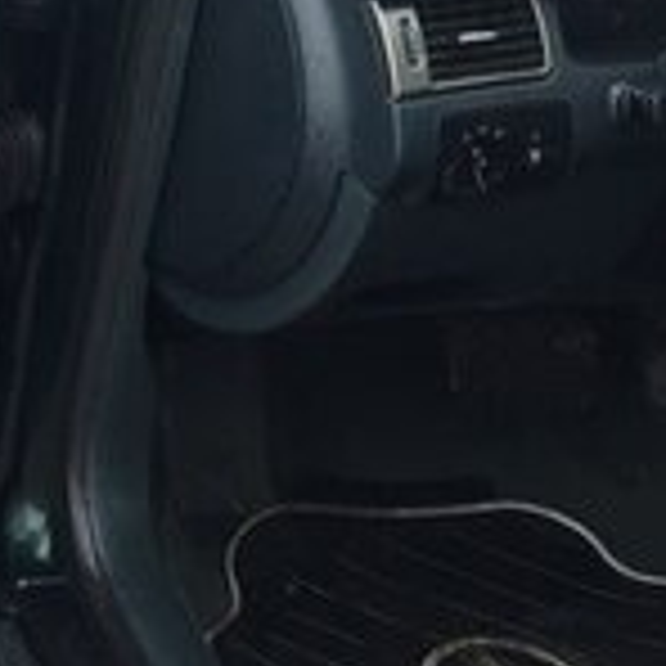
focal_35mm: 114
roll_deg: -1.2
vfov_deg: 15.1
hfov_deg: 13.6
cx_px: -562
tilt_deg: -20.6
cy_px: 65
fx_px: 2481
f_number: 2.2
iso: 40
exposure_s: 1/100
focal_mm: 4.15
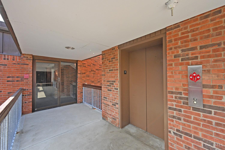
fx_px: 87
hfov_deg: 104.3
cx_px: 112
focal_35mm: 14
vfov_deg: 81.2
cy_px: 75
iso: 800
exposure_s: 1/200
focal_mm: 14
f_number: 11
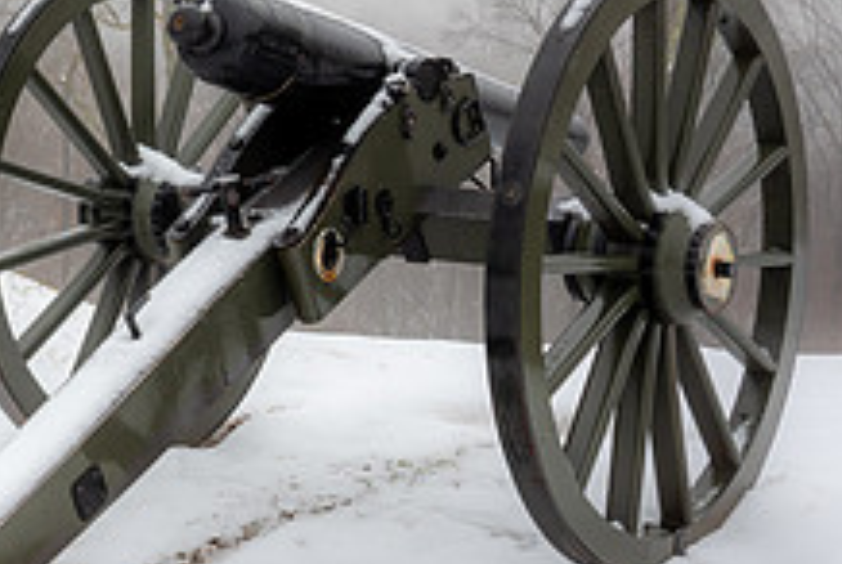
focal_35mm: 93
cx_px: -151
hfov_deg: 20.5
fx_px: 2178
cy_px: 60
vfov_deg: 14.6
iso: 64
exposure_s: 1/6
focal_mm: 35
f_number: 13
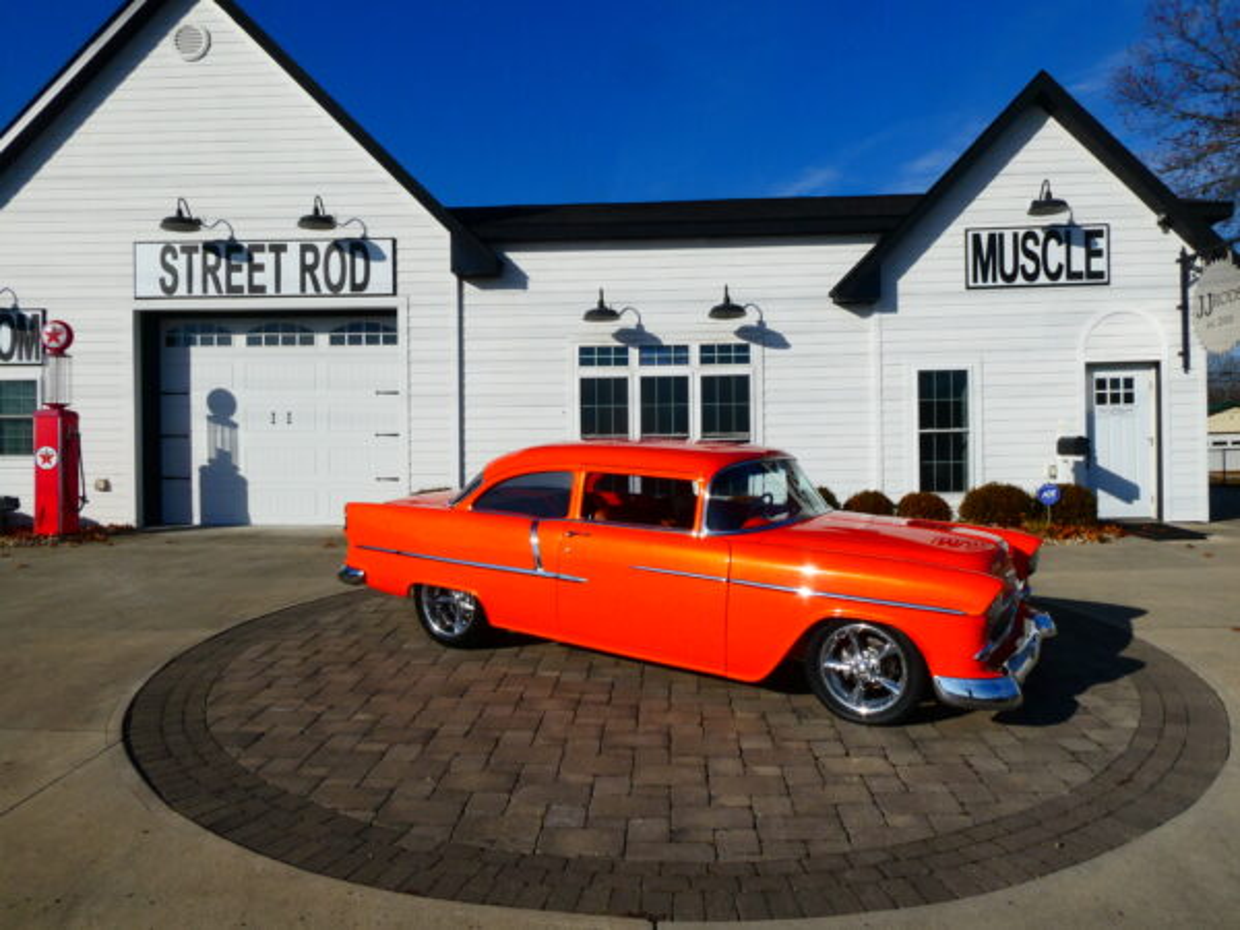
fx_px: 860
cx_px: 620
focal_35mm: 24
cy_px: 465
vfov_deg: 56.8
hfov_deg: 71.6
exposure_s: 1/1000
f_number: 5.6
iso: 80
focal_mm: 4.3
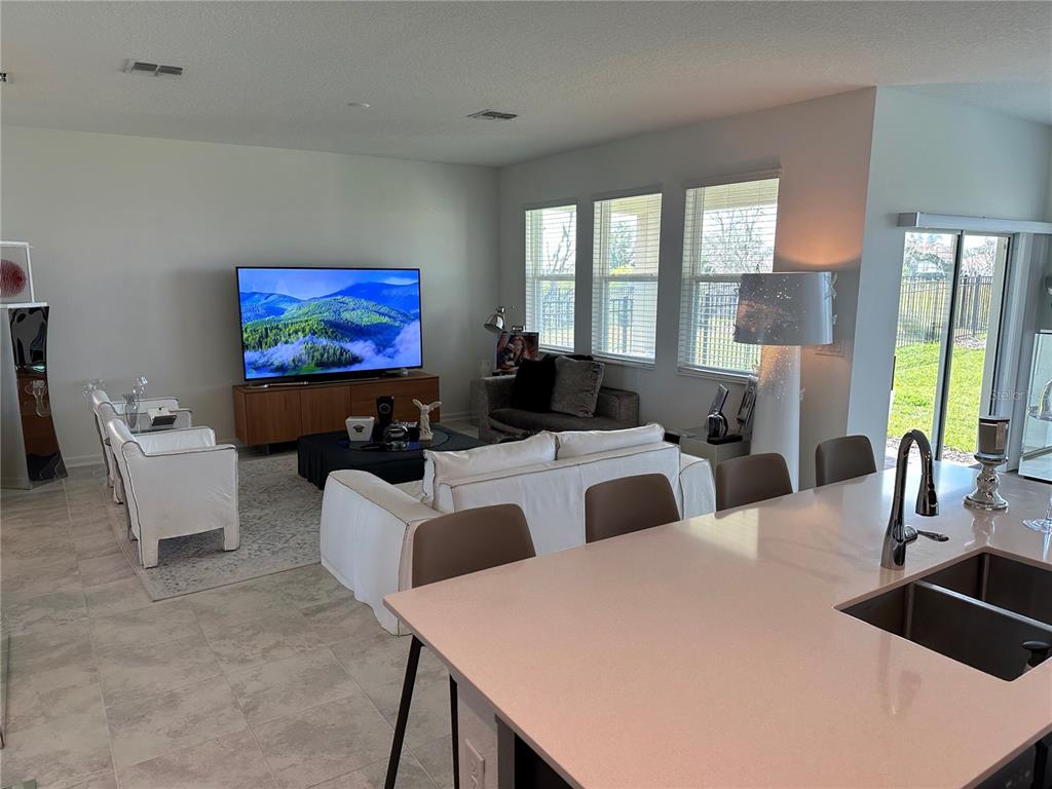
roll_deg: -0.6
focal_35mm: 24
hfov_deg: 71.6
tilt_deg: -11.1
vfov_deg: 56.8
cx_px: 526
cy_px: 394
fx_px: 729
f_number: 1.78
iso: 100
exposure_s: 1/160
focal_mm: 6.86
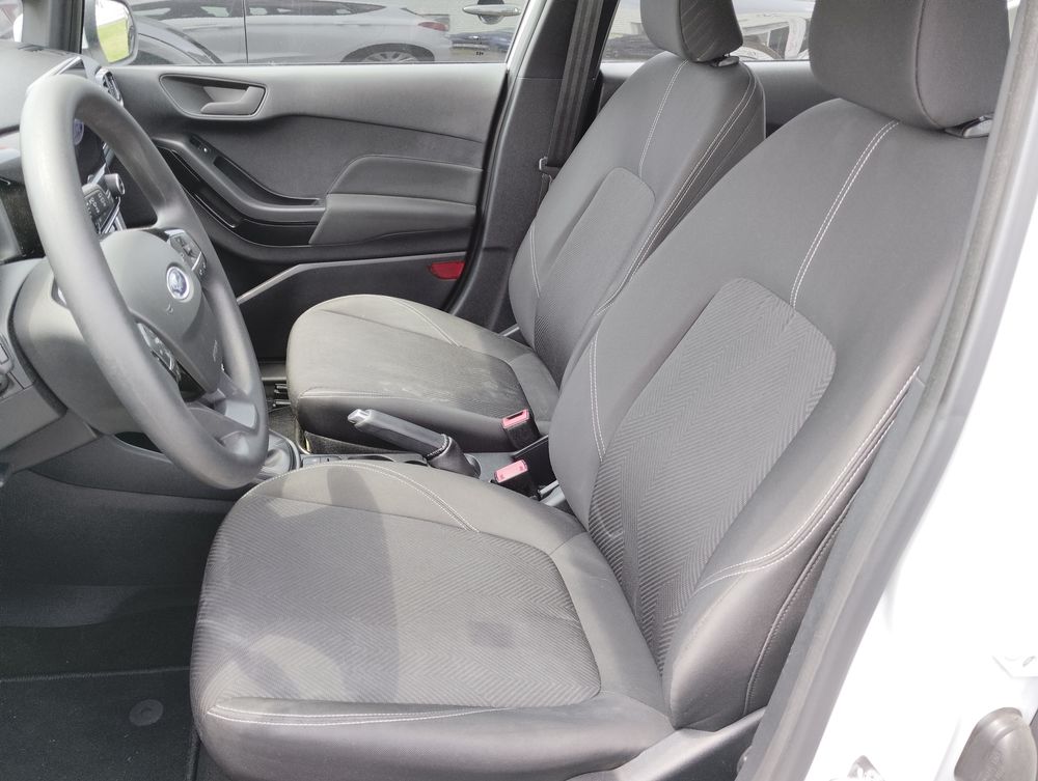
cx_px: 519
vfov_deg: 48.3
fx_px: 871
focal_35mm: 29
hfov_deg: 61.6
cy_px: 390
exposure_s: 1/107
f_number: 1.8
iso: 50
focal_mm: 4.25
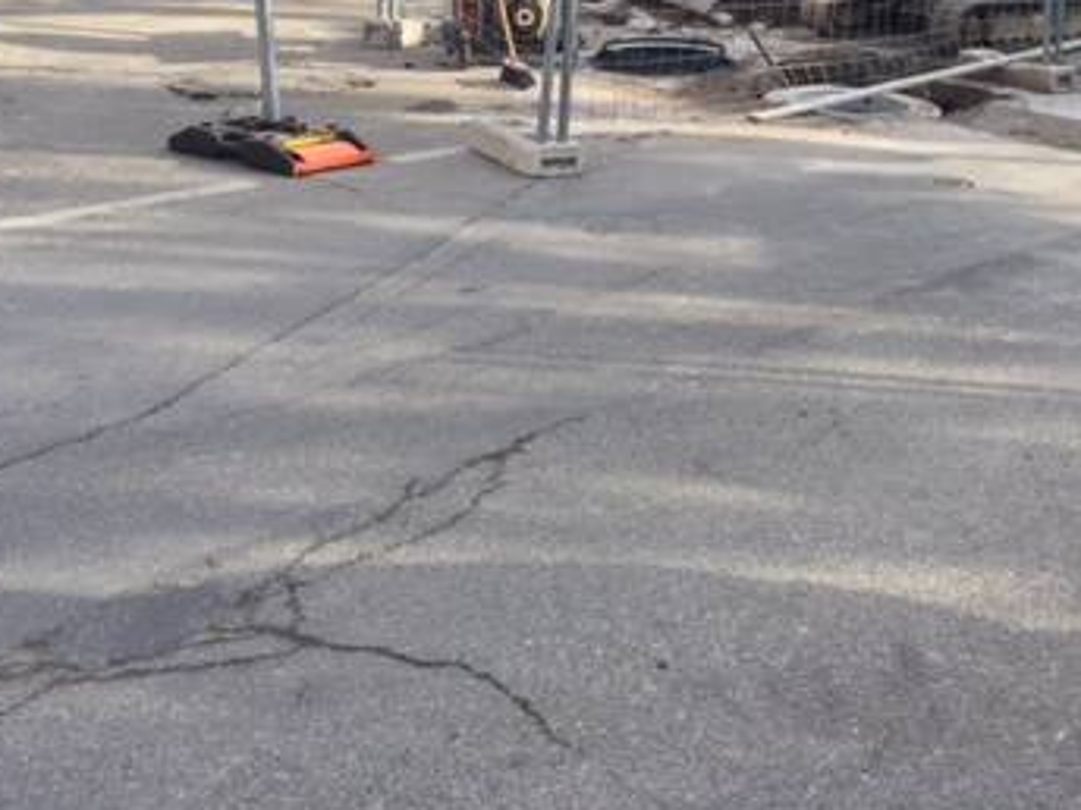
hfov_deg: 35.3
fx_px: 1686
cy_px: 91
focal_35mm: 54
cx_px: 707
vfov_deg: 26.2
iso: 32
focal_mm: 4.15
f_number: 2.2
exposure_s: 1/488
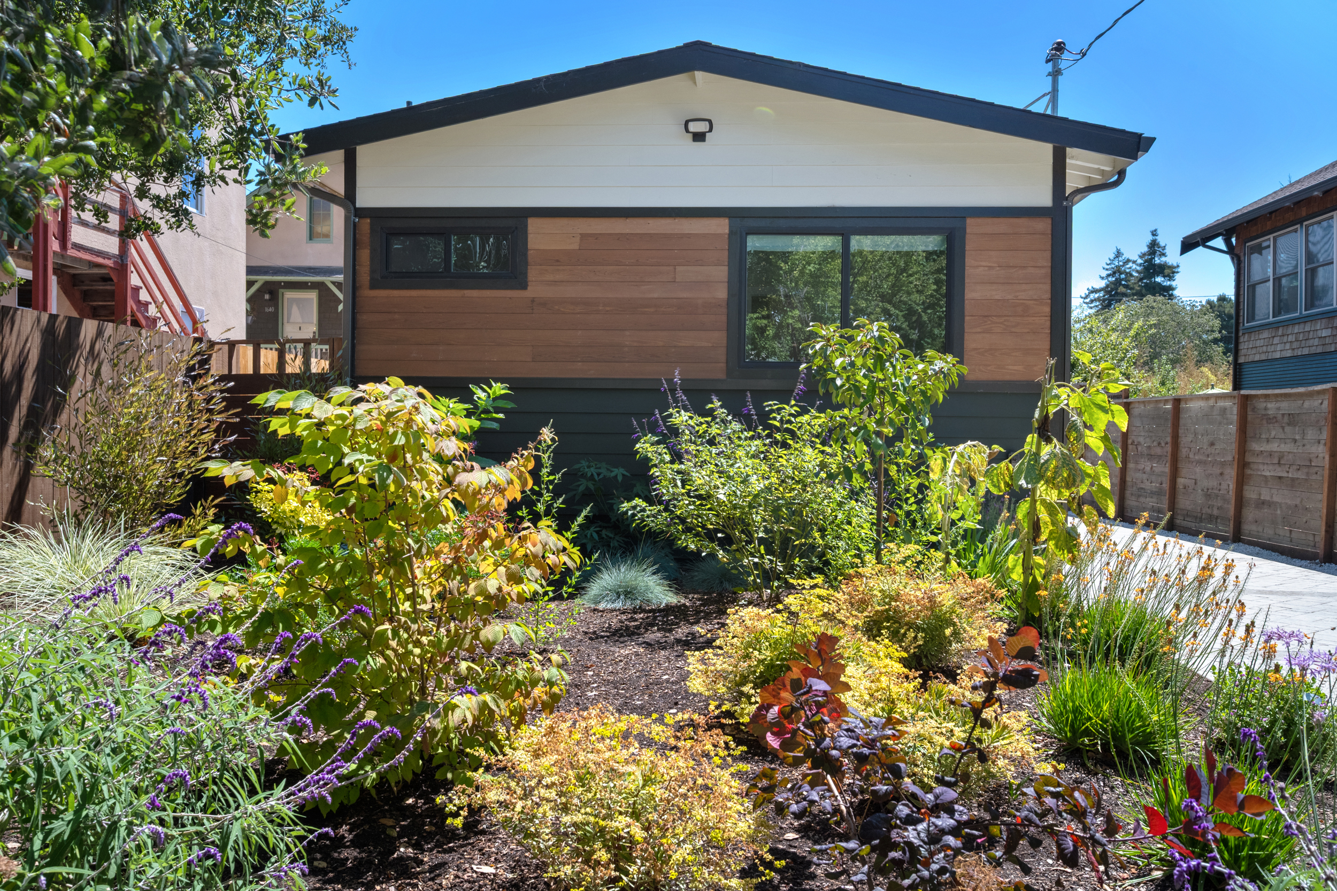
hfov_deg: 61.9
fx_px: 1114
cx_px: 668
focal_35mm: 30
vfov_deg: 43.6
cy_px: 446
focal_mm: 30
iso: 250
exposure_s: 1/50
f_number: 9
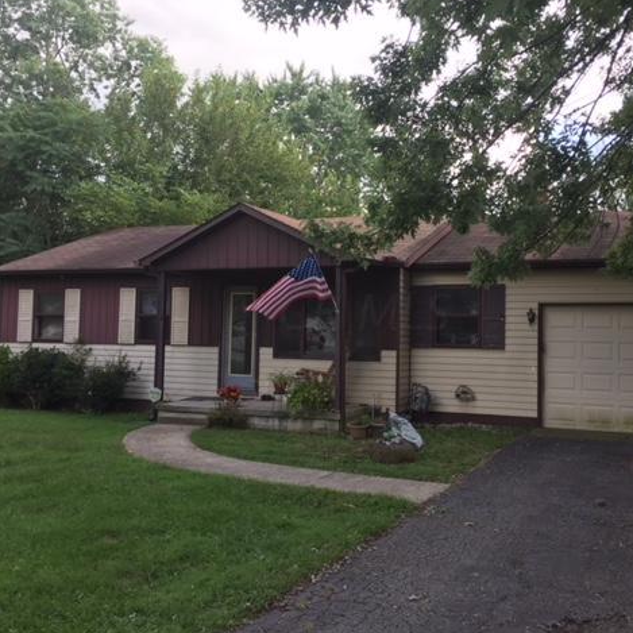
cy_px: 312
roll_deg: -1.7
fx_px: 724
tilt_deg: +2.5
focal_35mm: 35
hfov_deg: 47.1
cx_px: 364
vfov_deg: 47.2
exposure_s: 1/255
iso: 32
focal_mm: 4.15
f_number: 2.2
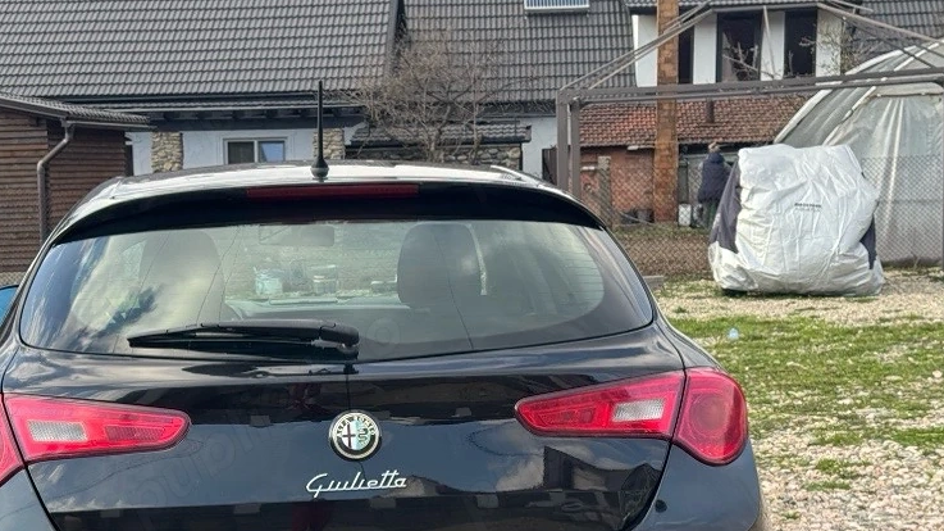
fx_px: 1777
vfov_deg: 16.8
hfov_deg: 29.6
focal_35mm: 71
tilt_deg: -8.7
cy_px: 428
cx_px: 348
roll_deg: +1.3
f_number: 1.78
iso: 64
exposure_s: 1/651
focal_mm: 6.76
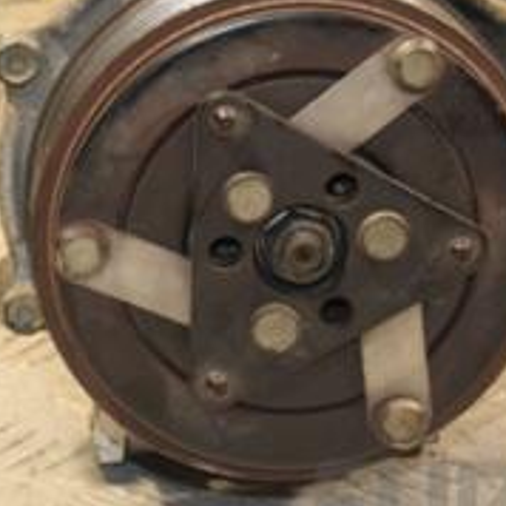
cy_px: 125
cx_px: 262
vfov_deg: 7.8
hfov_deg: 7.8
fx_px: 3688
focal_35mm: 223
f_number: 5
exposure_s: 1/160
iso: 800
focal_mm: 52
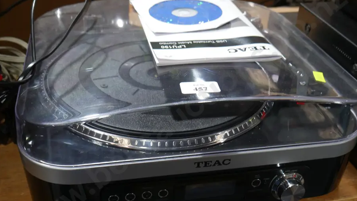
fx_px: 445
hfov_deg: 43.7
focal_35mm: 47
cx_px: 181
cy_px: 117
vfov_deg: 25.4
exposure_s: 1/60
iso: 500
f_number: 4.1
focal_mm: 19
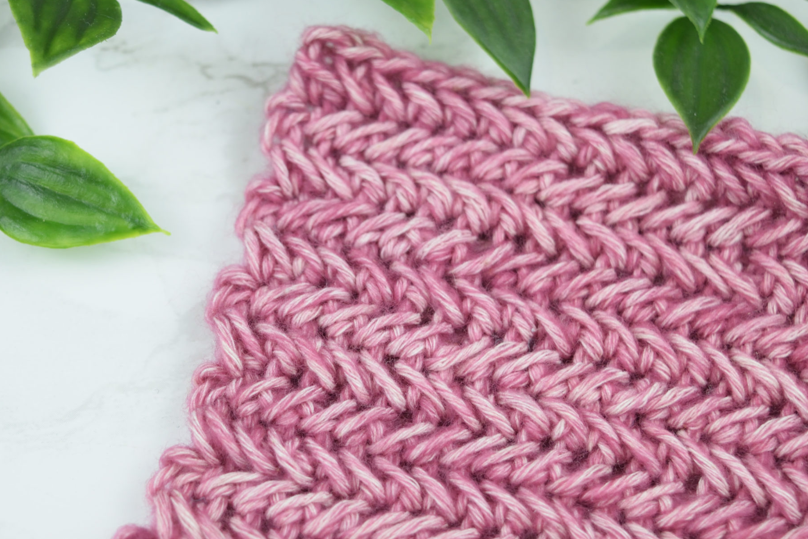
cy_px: 297
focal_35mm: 85
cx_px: 334
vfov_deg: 16.1
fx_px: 1908
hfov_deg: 23.9
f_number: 5.6
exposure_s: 1/80
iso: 400
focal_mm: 40
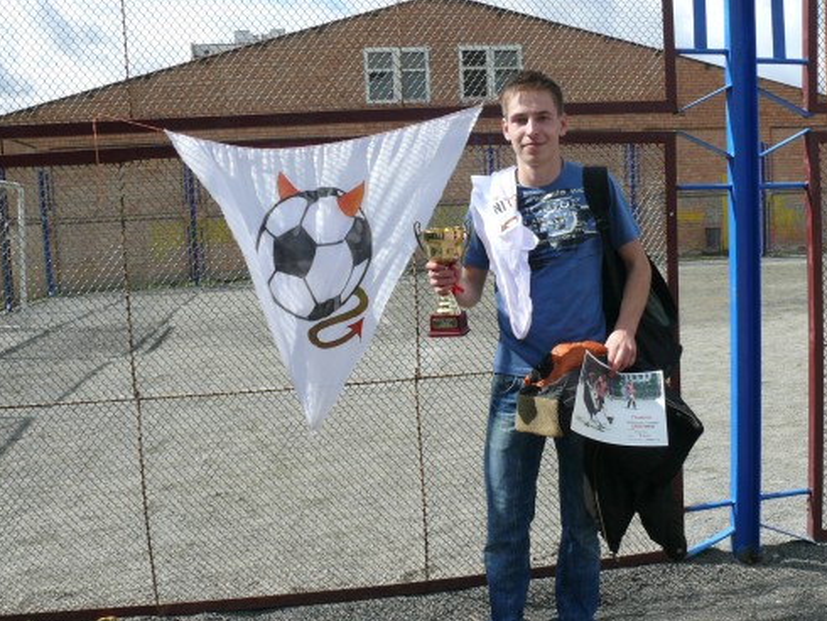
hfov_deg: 46.7
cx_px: 457
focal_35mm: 40
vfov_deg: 36.0
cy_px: 327
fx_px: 956
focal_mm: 7.4
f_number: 5.6
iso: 100
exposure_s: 1/320
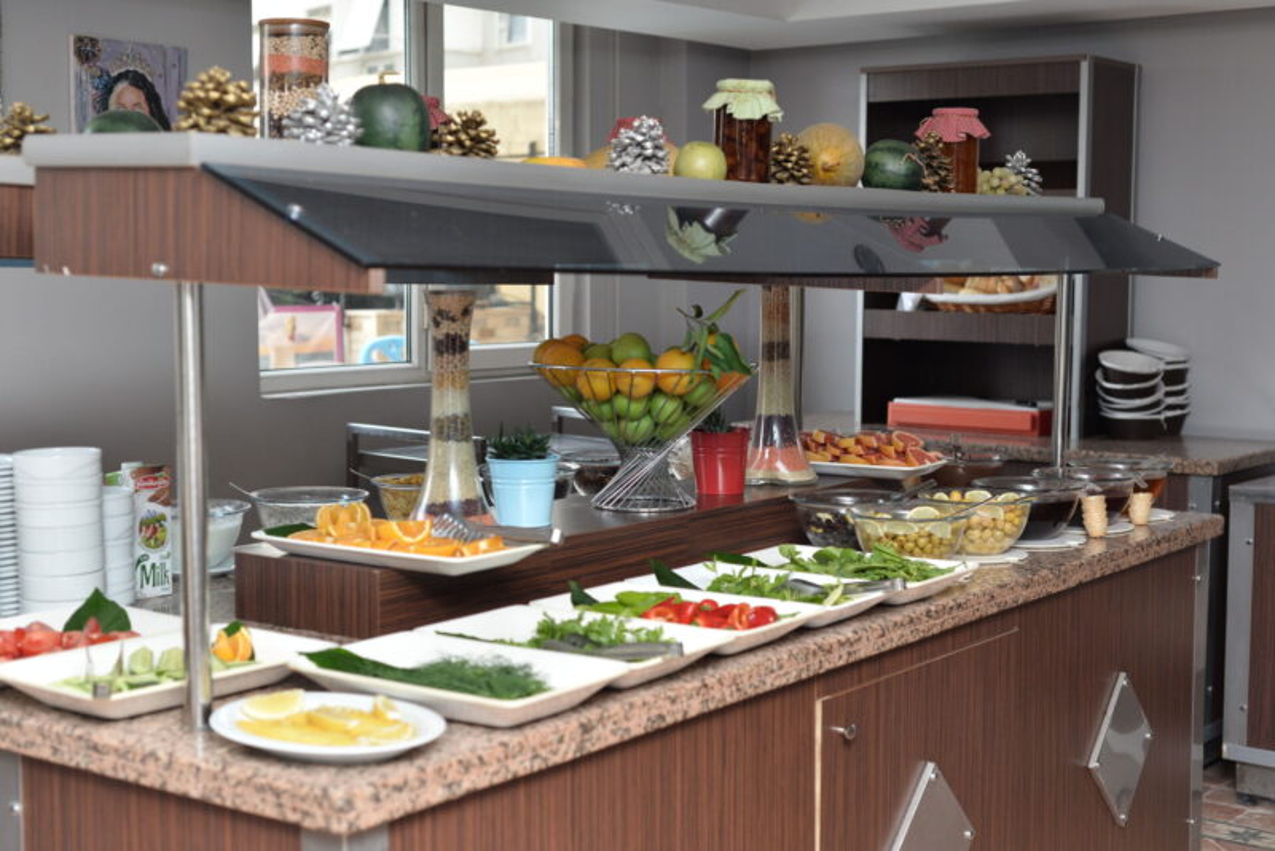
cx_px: 638
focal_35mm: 50
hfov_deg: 39.6
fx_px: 1771
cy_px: 426
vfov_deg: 27.0
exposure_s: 1/160
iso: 320
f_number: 4
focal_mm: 50
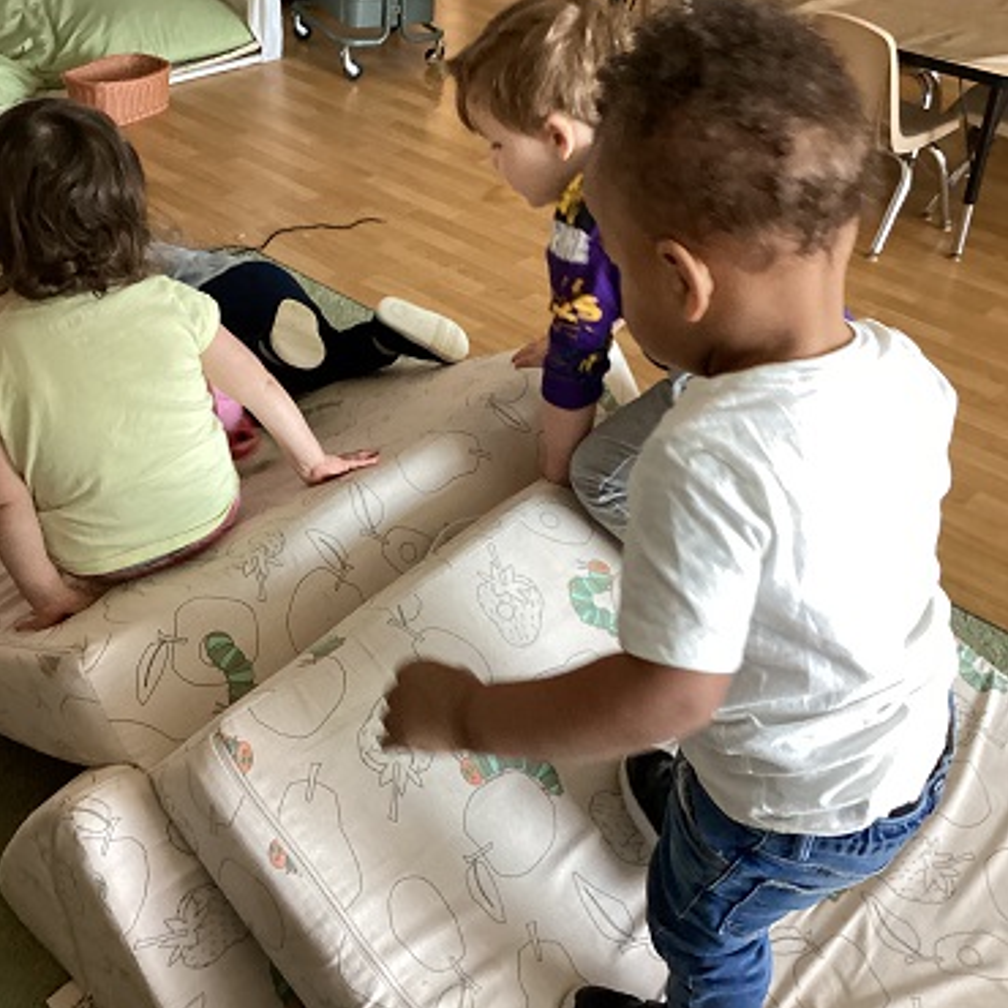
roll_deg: -3.0
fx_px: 1219
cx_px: 500
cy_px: 430
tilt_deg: -35.2
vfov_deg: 44.8
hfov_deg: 44.9
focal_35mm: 37
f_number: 2.4
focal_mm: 3.3
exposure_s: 1/60
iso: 250
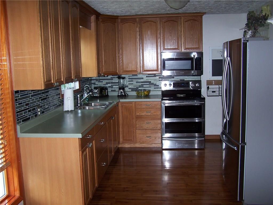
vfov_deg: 37.7
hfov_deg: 49.0
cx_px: 136
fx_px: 300
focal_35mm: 38
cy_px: 102
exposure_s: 1/60
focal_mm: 6.3
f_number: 2.8
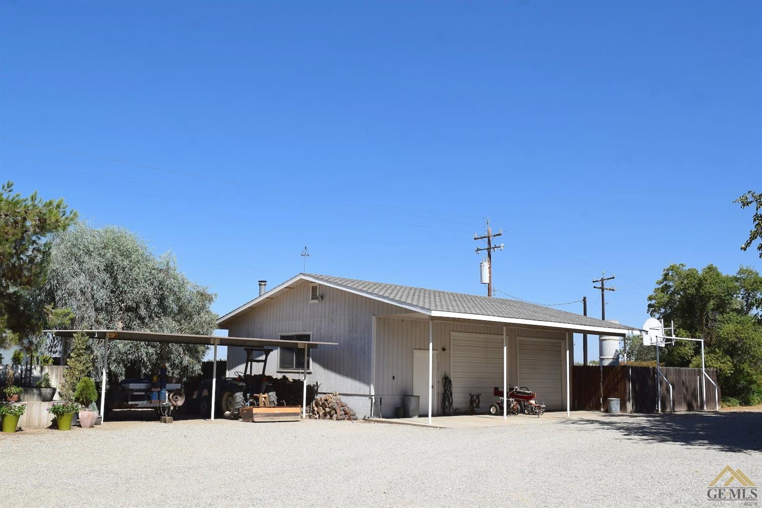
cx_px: 381
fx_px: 762
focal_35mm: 36
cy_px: 254
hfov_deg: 53.1
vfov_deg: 36.9
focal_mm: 24
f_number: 11
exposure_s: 1/500
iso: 200
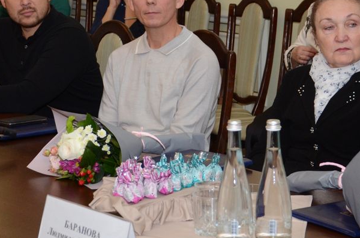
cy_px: 72
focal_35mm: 119
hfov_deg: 17.2
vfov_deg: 11.4
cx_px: 177
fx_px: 1187
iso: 1000
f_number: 4.2
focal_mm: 34
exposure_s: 1/200
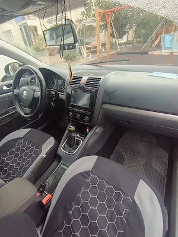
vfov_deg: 91.0
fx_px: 117
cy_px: 118
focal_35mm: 17
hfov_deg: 74.7
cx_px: 89
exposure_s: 1/50
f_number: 2.2
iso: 383
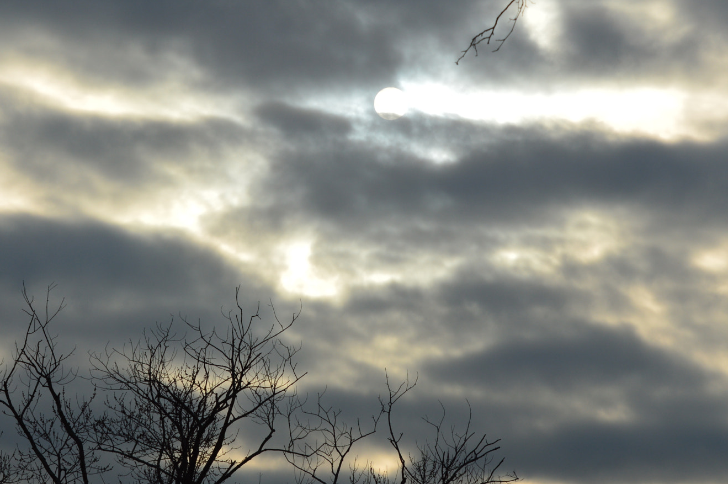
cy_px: 207
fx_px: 3293
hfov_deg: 12.6
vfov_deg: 8.4
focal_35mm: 163
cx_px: 376
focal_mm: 70
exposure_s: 1/500
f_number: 11
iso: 110
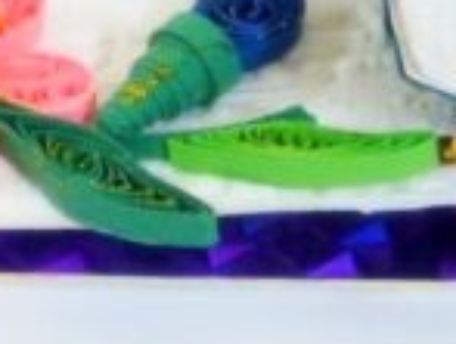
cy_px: -251
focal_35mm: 179
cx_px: 47
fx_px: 2364
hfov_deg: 11.0
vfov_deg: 8.1
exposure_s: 1/25
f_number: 2.8
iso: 400
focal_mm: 7.8
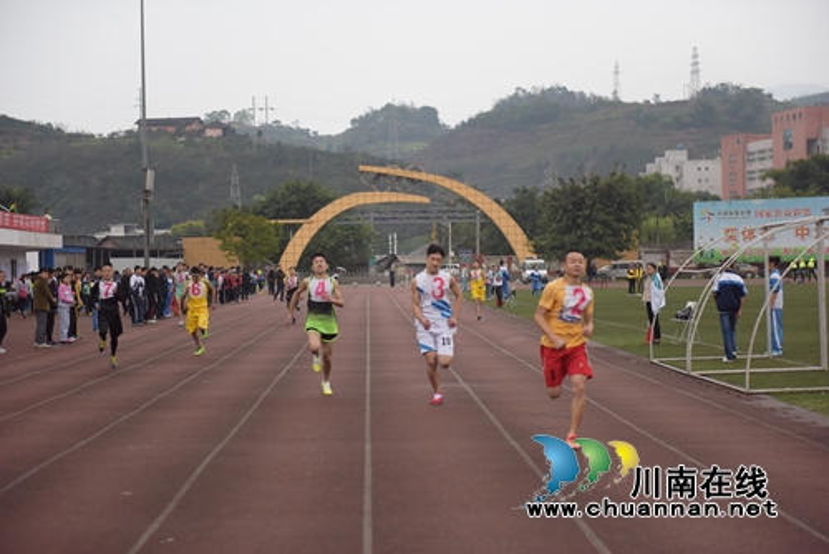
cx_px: 414
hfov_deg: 28.8
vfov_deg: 19.5
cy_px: 277
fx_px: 1613
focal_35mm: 70
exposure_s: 1/4000
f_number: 2.8
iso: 2000
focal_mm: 70
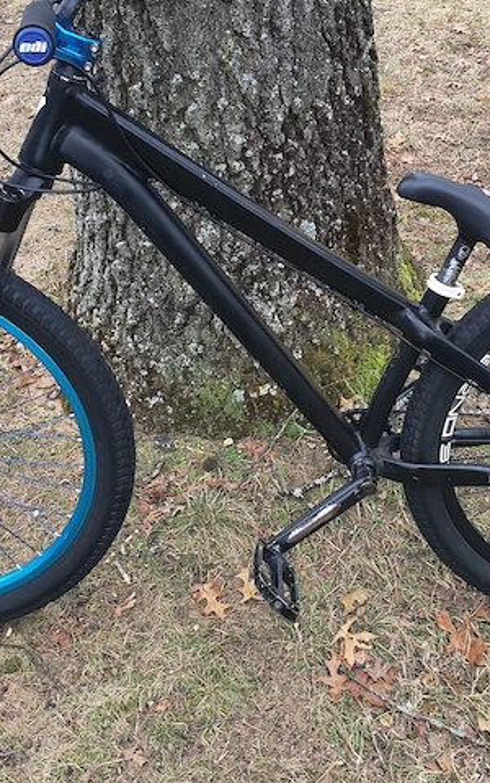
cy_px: 330
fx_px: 981
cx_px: 287
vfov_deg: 43.3
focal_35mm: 46
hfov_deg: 28.0
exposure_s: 1/120
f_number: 2.4
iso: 64
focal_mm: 4.3
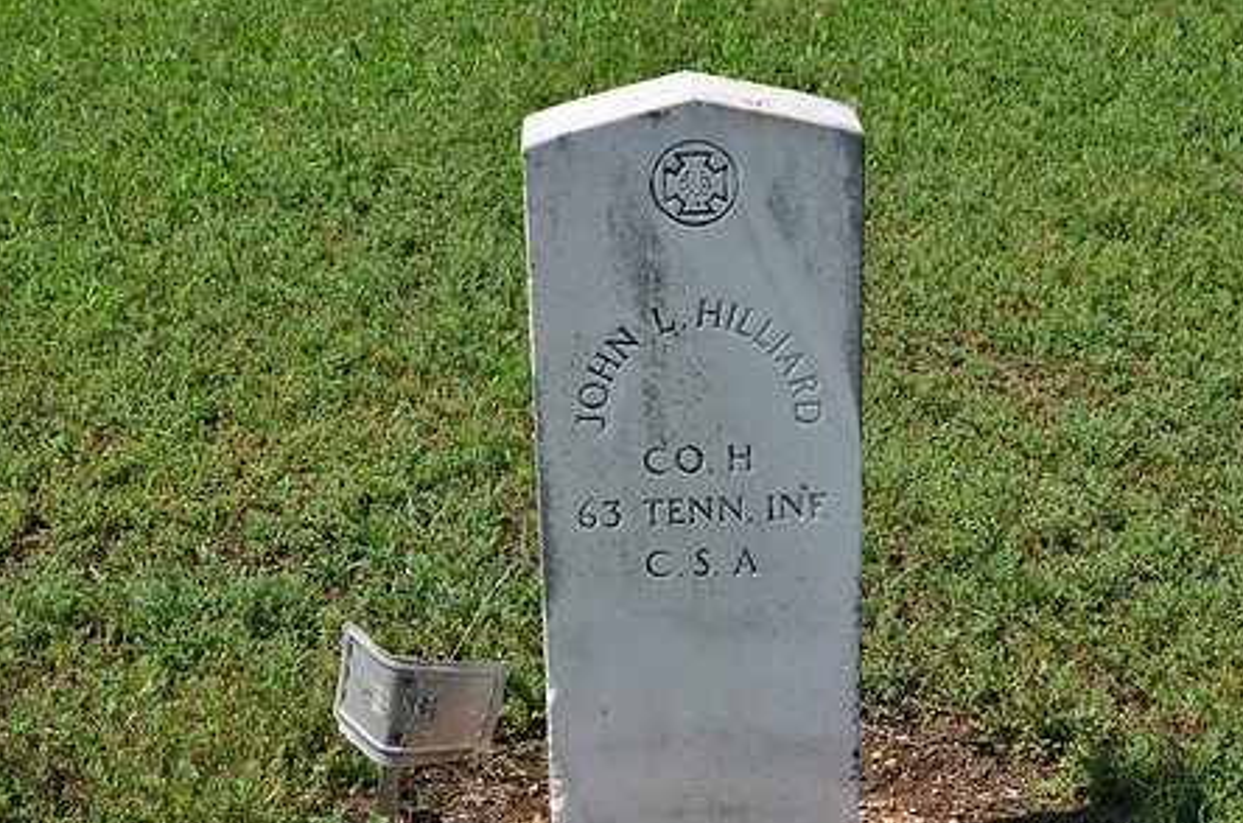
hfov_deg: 29.4
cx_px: 733
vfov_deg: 19.7
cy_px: 421
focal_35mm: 69
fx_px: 2365
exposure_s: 1/320
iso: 200
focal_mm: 35
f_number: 9
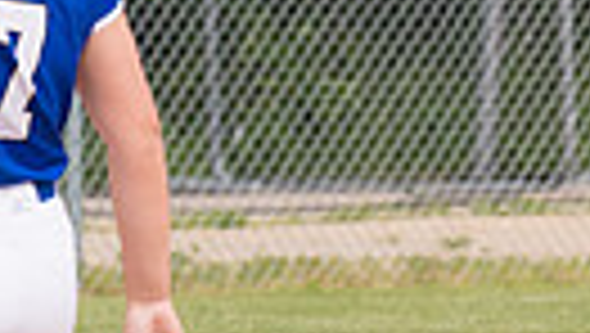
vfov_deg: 0.9
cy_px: 112
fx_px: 21737
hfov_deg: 1.6
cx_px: 820
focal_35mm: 1388
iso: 320
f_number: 5.6
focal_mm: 200
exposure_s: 1/1600
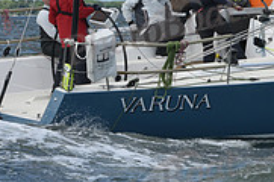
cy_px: -74
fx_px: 2074
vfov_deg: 5.0
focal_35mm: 273
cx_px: 359
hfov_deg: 7.5
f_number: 9
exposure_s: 1/1000
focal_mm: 85
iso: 320
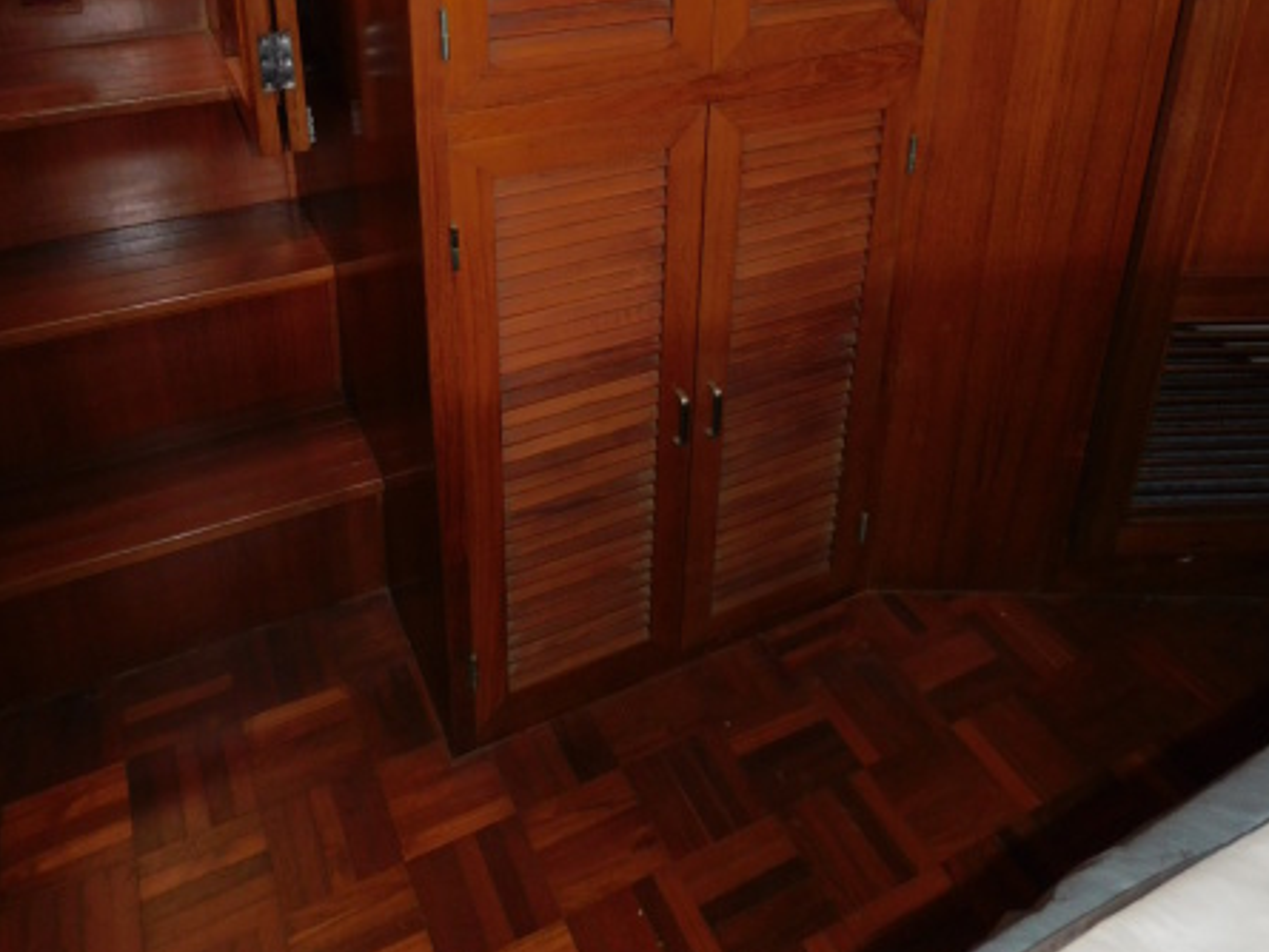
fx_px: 1137
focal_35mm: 31
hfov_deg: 58.3
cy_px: 117
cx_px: 639
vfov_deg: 42.2
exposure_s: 1/30
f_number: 3
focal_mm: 4
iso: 200
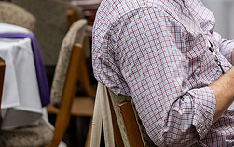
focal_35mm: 245
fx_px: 1563
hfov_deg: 8.5
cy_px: -24
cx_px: 227
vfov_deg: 5.3
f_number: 2.8
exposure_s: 1/200
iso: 1600
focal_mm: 104
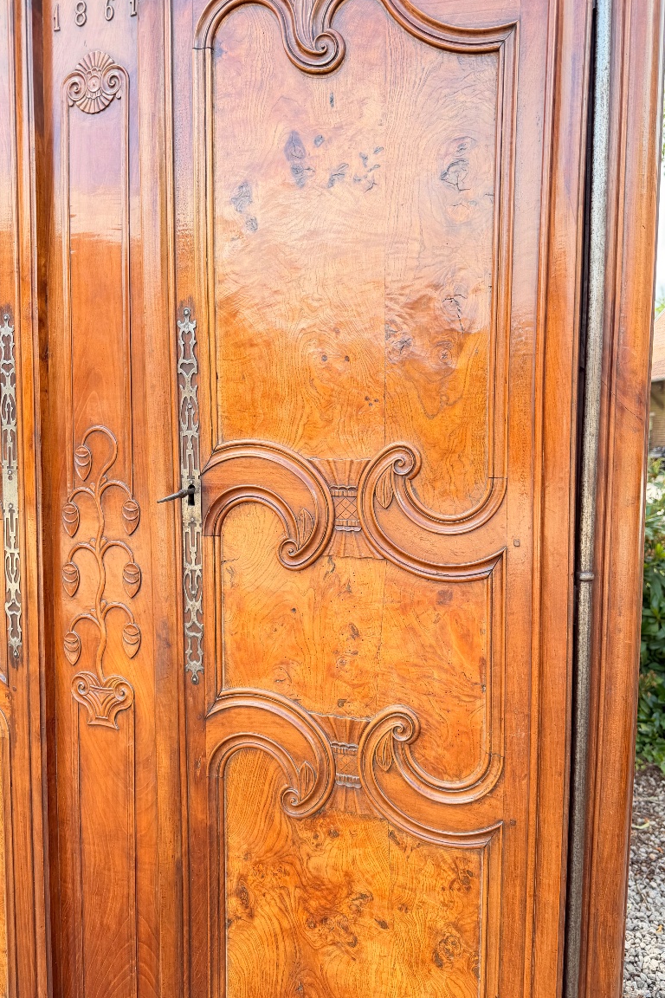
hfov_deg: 49.4
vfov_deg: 69.4
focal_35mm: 26
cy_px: 512
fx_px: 720
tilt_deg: -5.4
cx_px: 374
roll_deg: -0.4
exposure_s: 1/257
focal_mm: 6.76
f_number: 1.78
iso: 80
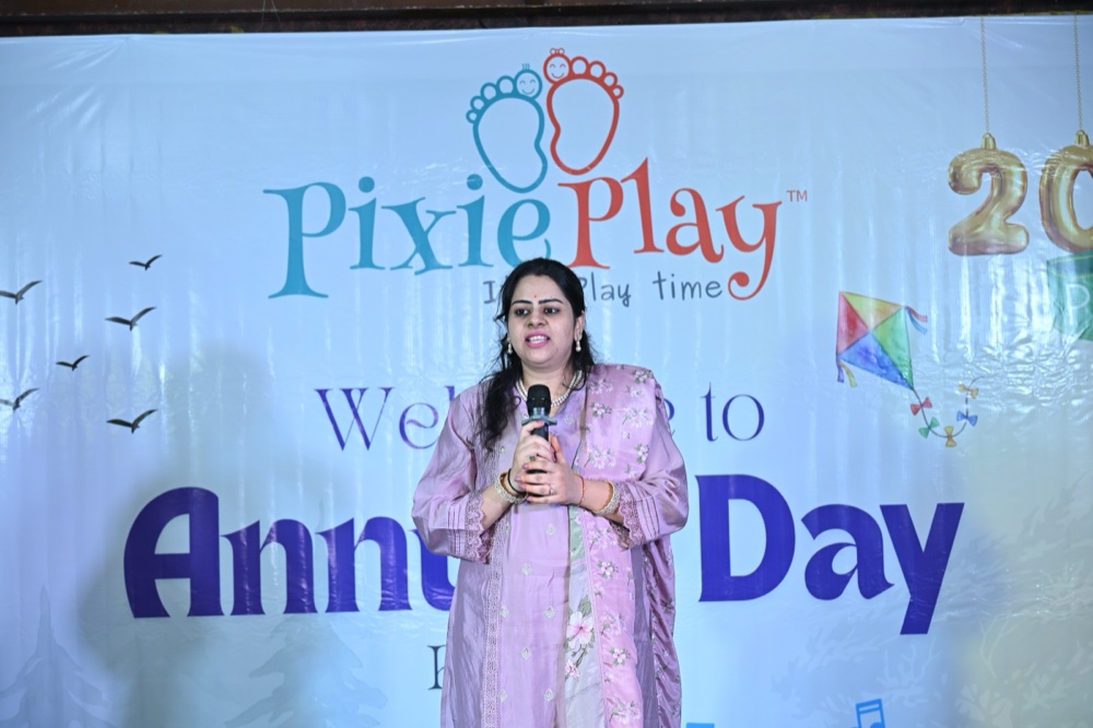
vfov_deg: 22.2
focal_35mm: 61
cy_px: 364
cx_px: 546
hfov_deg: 32.9
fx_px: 1851
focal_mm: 61
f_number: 4
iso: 250
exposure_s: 1/160
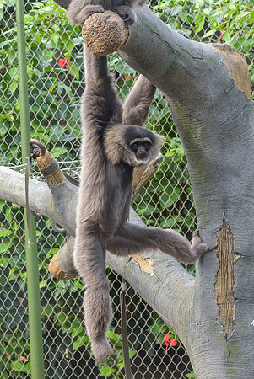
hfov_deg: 7.9
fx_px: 1841
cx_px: 113
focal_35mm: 174
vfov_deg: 11.8
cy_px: 160
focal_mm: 85
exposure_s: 1/500
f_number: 8
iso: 2500
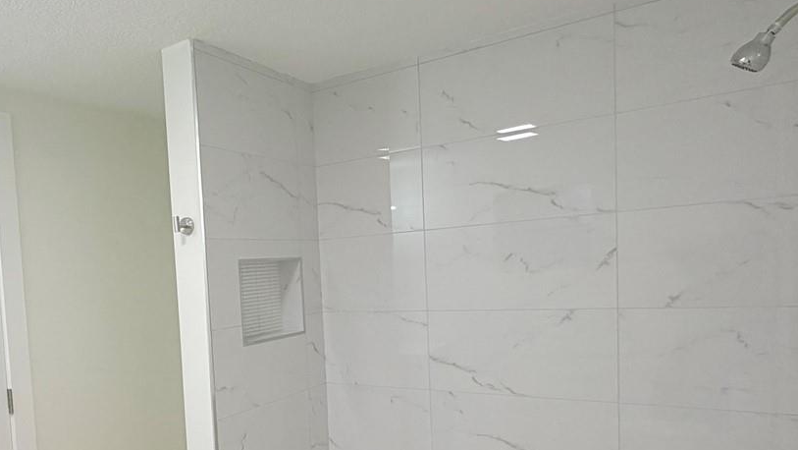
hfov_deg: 61.1
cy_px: 323
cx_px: 210
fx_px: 635
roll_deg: +4.2
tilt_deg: -4.2
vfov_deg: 38.2
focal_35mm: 30
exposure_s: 1/120
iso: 200
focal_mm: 2.22
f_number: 2.2
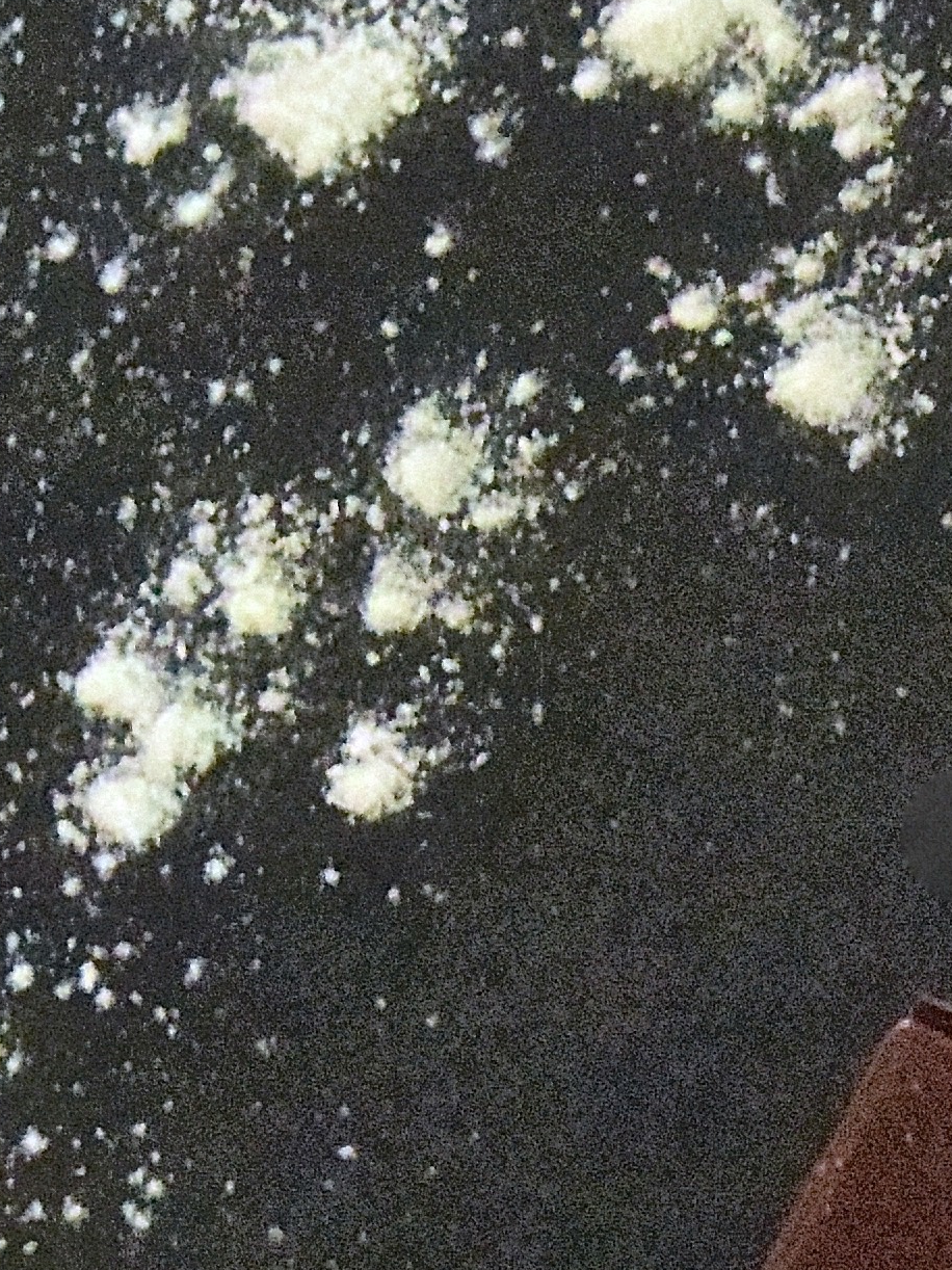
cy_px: 1078
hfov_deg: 8.5
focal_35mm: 170
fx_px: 6236
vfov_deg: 11.6
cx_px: 1572
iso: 12800
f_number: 9
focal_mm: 24
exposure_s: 1/125
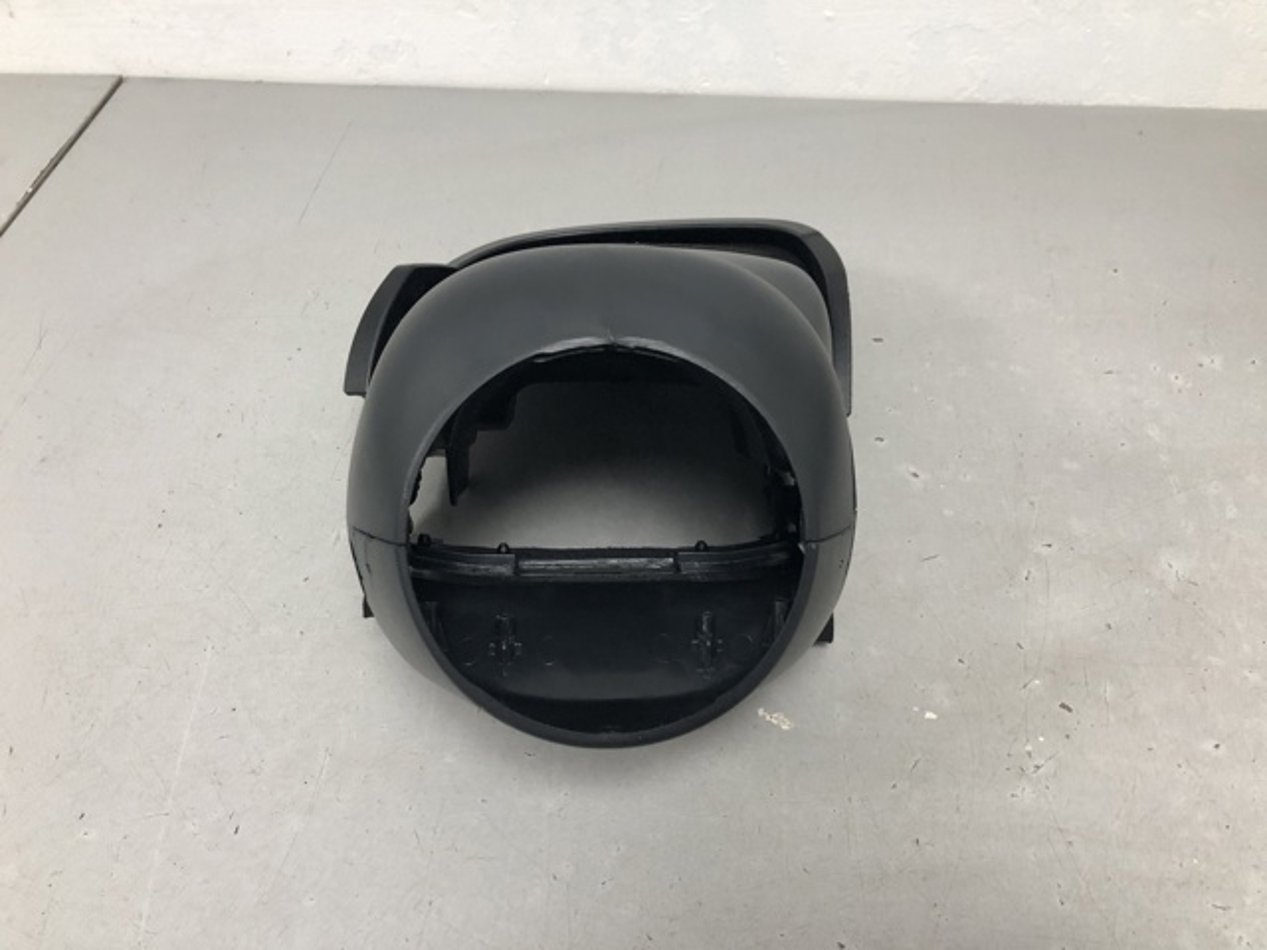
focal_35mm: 28
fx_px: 1025
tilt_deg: -51.4
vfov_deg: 49.7
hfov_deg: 63.4
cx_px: 634
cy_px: 475
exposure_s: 1/25
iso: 40
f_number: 1.8
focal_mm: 4
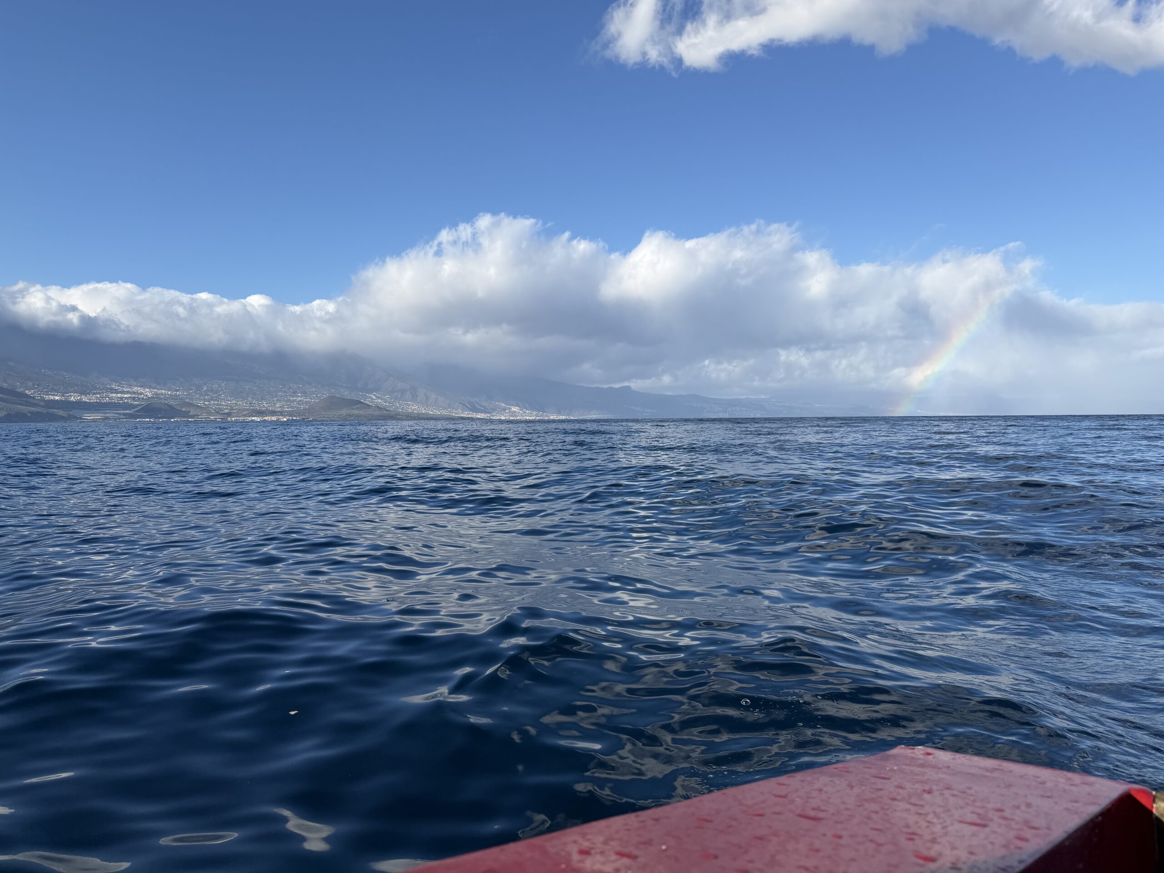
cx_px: 582
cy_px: 436
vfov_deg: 56.8
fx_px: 807
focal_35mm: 24
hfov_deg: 71.6
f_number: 1.78
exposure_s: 1/4975
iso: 80
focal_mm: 6.76
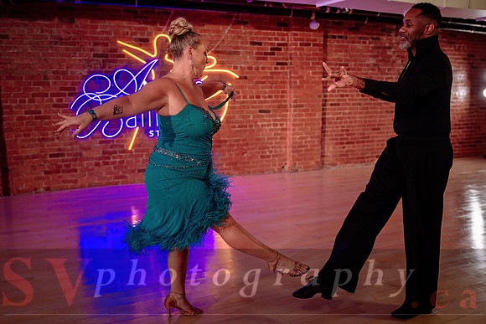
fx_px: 456
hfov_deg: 56.1
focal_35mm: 34
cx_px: 243
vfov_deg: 39.1
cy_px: 168
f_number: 2
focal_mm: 28
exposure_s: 1/400
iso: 800
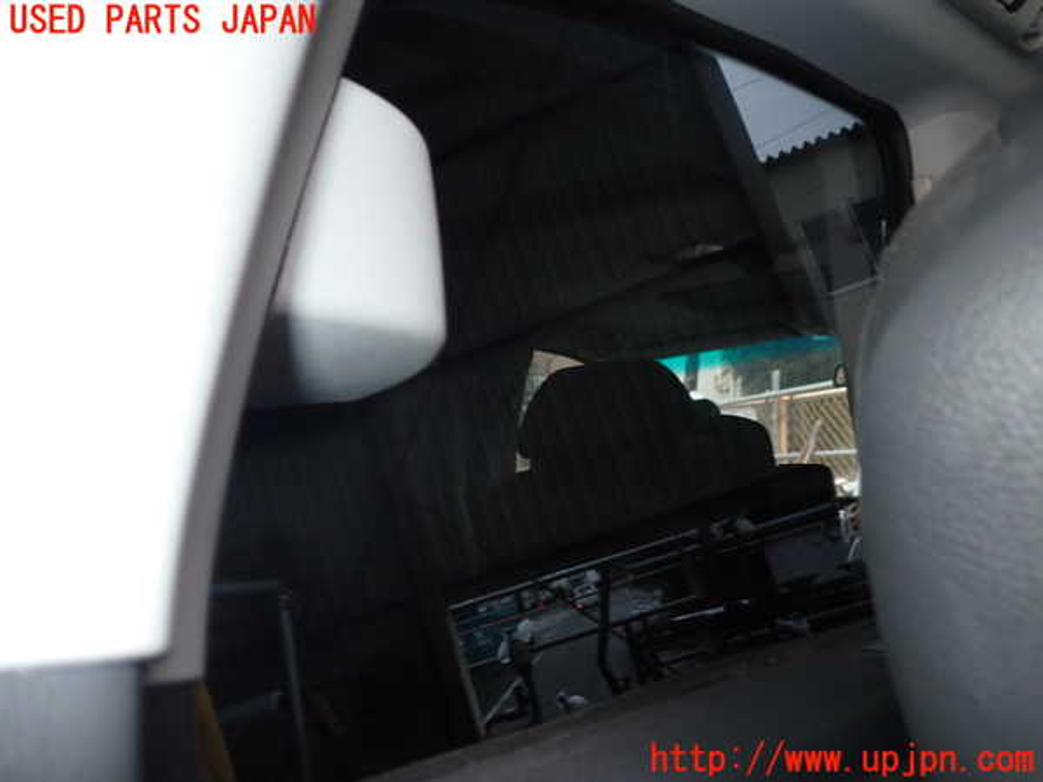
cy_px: 391
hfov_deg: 60.0
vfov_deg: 46.8
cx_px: 522
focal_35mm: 30
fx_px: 904
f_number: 2.3
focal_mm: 5.4
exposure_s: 1/50
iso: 200
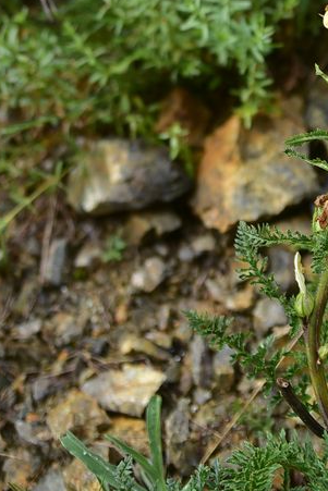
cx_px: 286
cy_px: 5
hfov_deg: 9.5
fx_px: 1966
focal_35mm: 144
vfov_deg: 14.0
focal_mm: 50
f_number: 2.8
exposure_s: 1/500
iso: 250
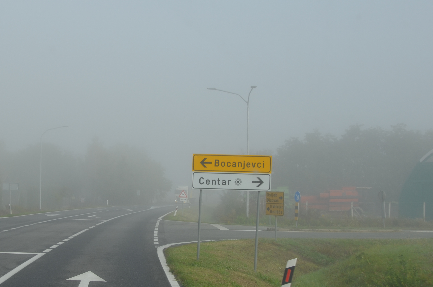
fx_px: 864
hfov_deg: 28.0
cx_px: 151
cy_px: 148
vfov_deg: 18.8
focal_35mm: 72
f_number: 8
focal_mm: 30
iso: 140
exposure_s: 1/250
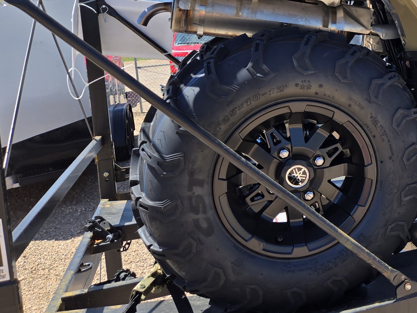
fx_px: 638
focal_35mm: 53
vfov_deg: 26.9
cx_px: 473
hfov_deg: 31.5
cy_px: 51
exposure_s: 1/1690
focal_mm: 5.4
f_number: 1.8
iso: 25
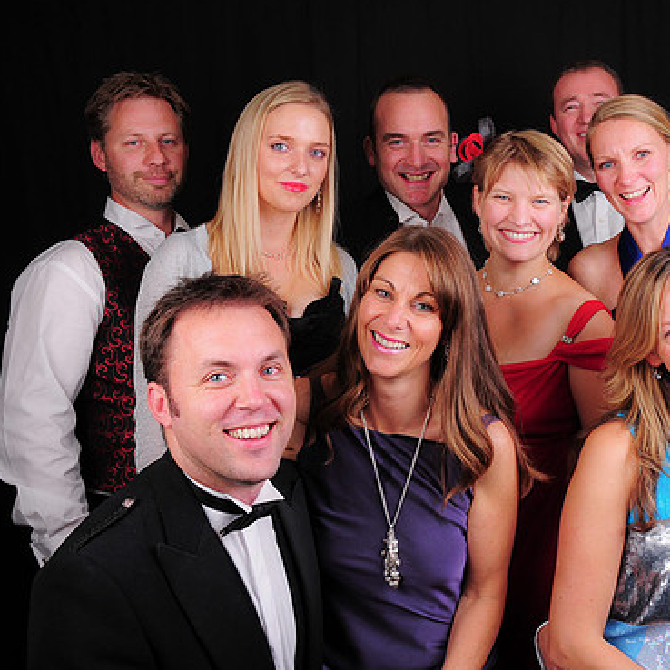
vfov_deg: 38.3
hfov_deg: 37.7
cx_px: 474
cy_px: 324
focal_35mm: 44
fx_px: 964
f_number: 8
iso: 200
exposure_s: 1/125
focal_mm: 22
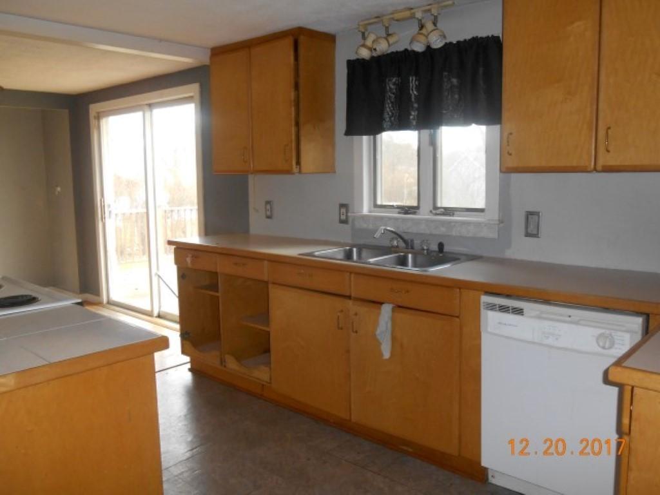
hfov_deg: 58.4
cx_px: 330
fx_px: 591
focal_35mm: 31
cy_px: 248
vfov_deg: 45.4
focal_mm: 5.5
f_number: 3.6
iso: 250
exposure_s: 1/25
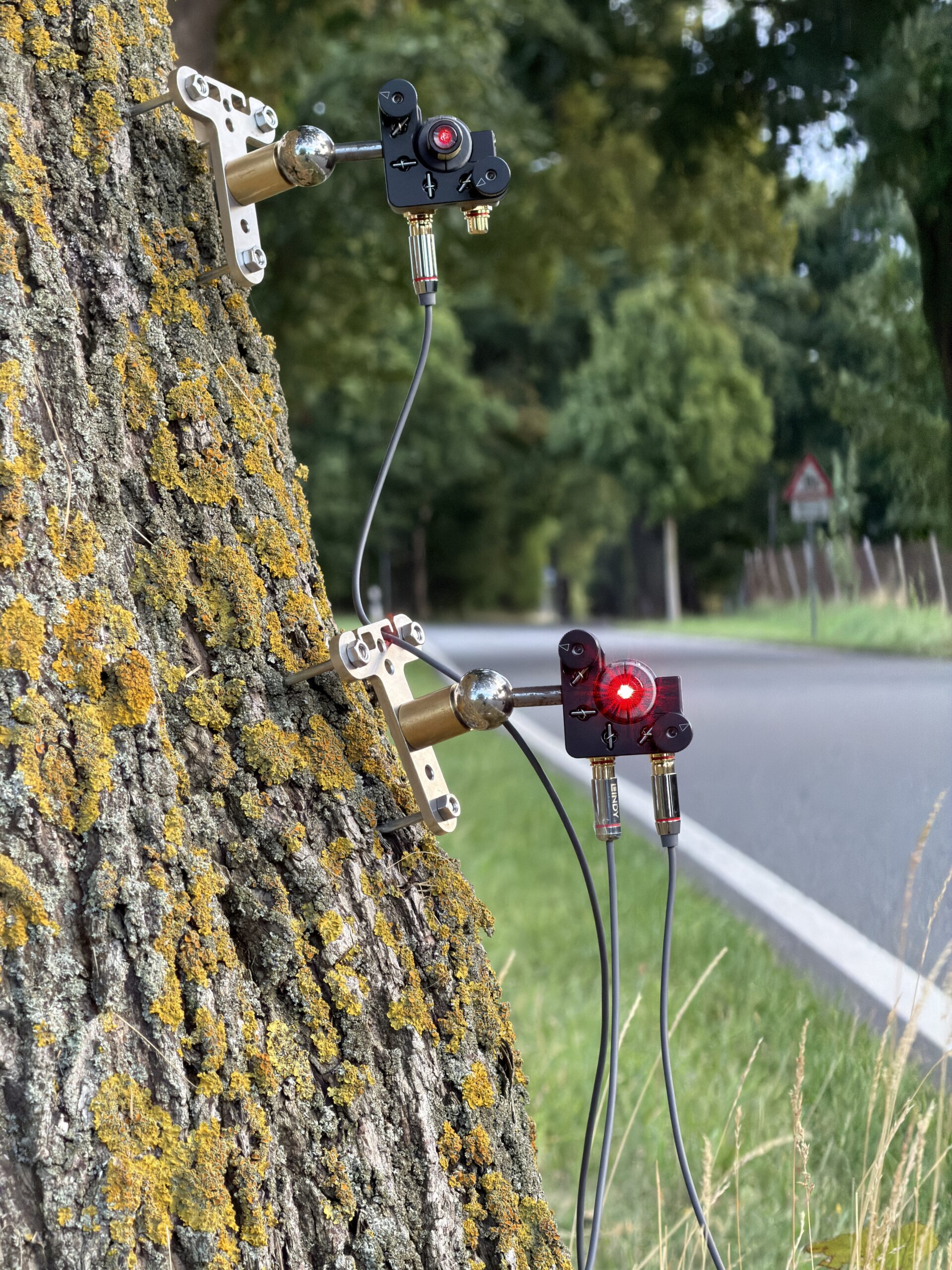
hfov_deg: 14.8
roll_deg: +1.0
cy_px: 635
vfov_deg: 19.6
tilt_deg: +0.1
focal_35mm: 100
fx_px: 3667
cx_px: 476
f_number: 2.8
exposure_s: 1/99
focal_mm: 16.89
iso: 400
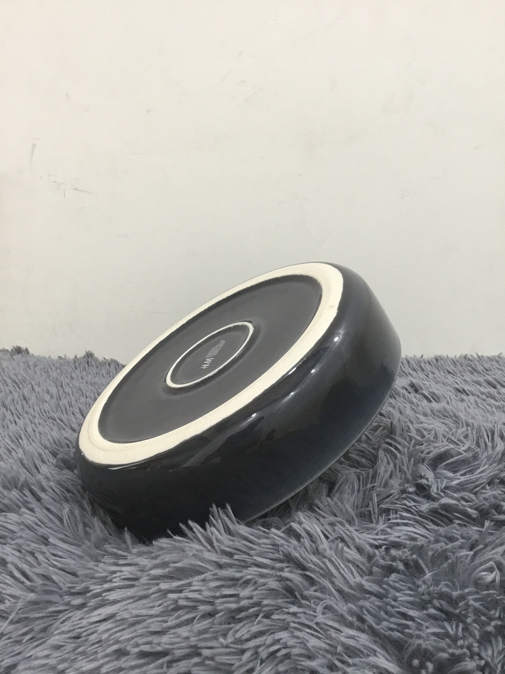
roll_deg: +2.5
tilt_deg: -13.6
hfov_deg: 45.4
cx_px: 252
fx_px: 603
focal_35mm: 31
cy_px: 337
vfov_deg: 58.4
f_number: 2.4
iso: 100
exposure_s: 1/33
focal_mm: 3.3
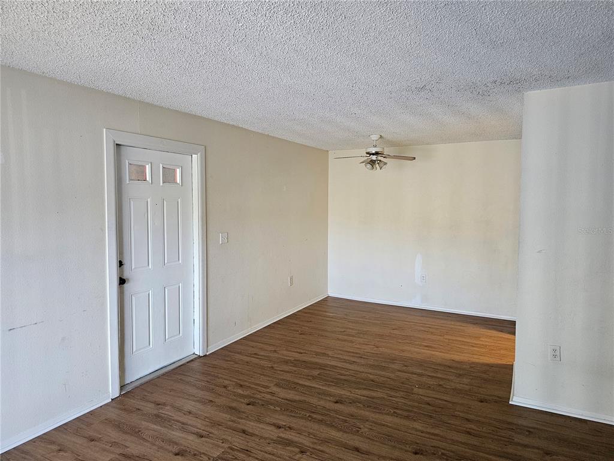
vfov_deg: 58.9
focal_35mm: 23
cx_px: 307
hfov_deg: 73.9
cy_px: 230
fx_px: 408
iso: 500
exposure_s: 1/60
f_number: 1.7
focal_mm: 6.3
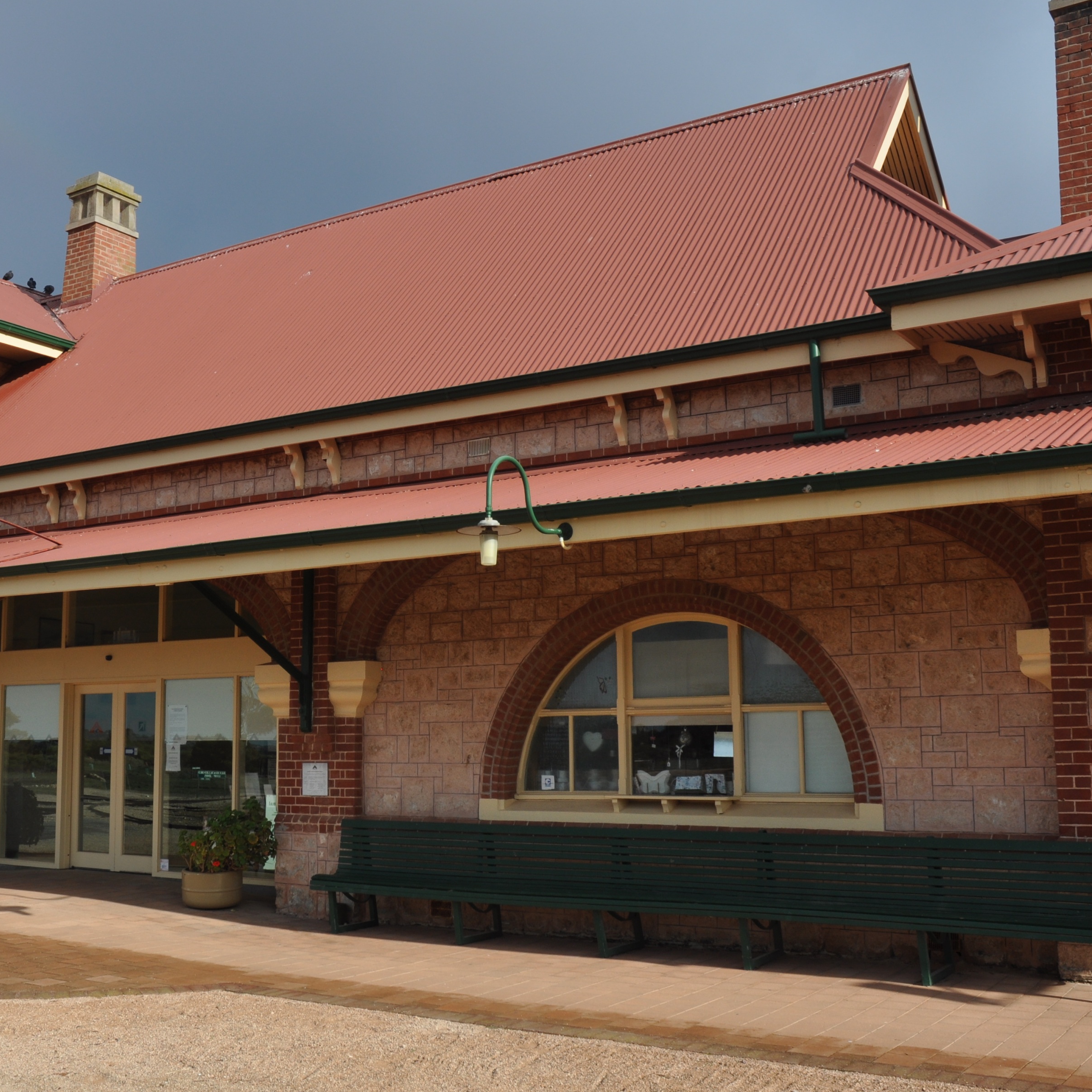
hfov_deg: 39.0
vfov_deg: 39.2
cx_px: 430
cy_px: 547
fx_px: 1535
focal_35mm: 43
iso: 200
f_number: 9
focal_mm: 22
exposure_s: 1/320
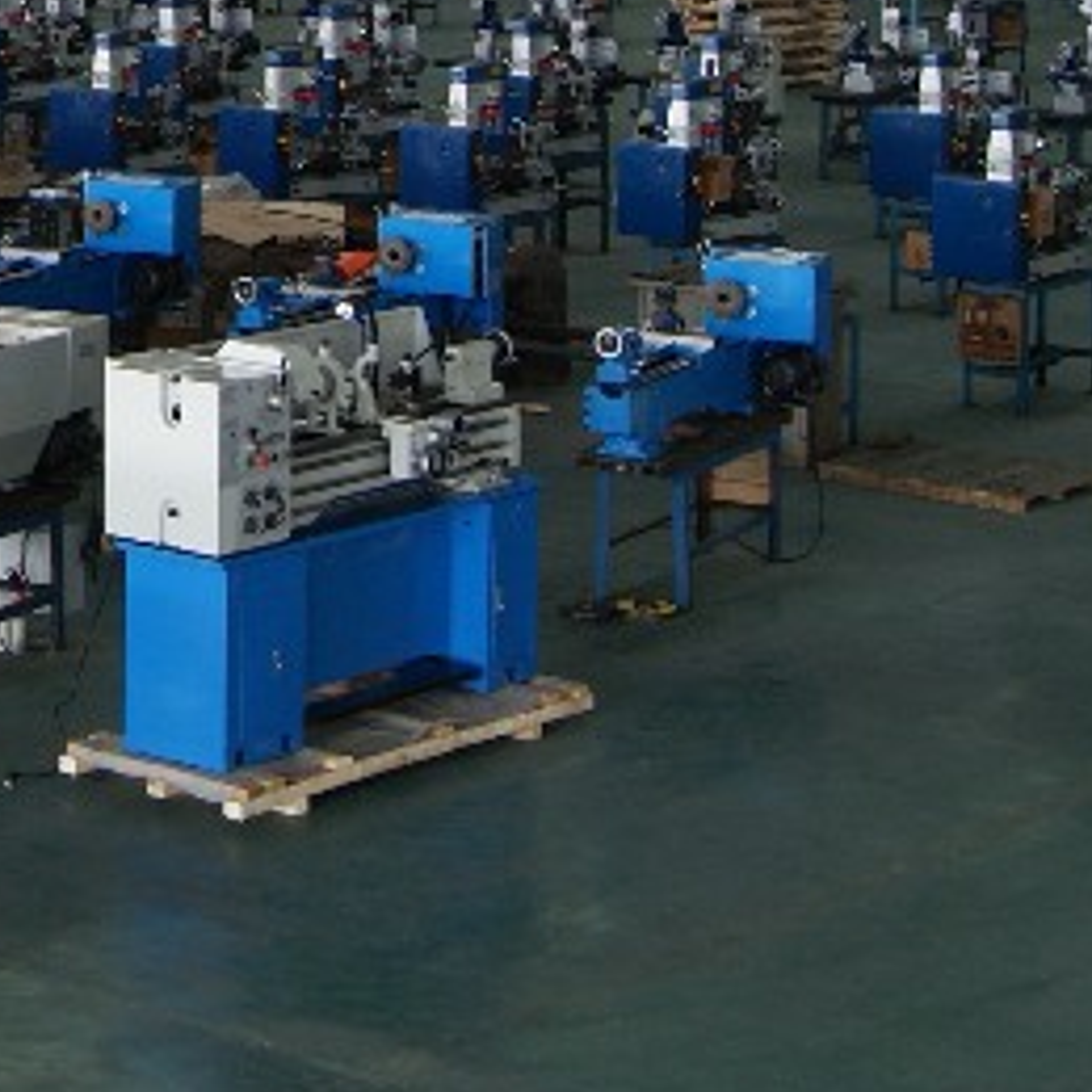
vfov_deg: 14.2
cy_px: -275
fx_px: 4211
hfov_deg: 14.1
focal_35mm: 118
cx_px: -386
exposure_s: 1/40
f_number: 4
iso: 160
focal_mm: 24
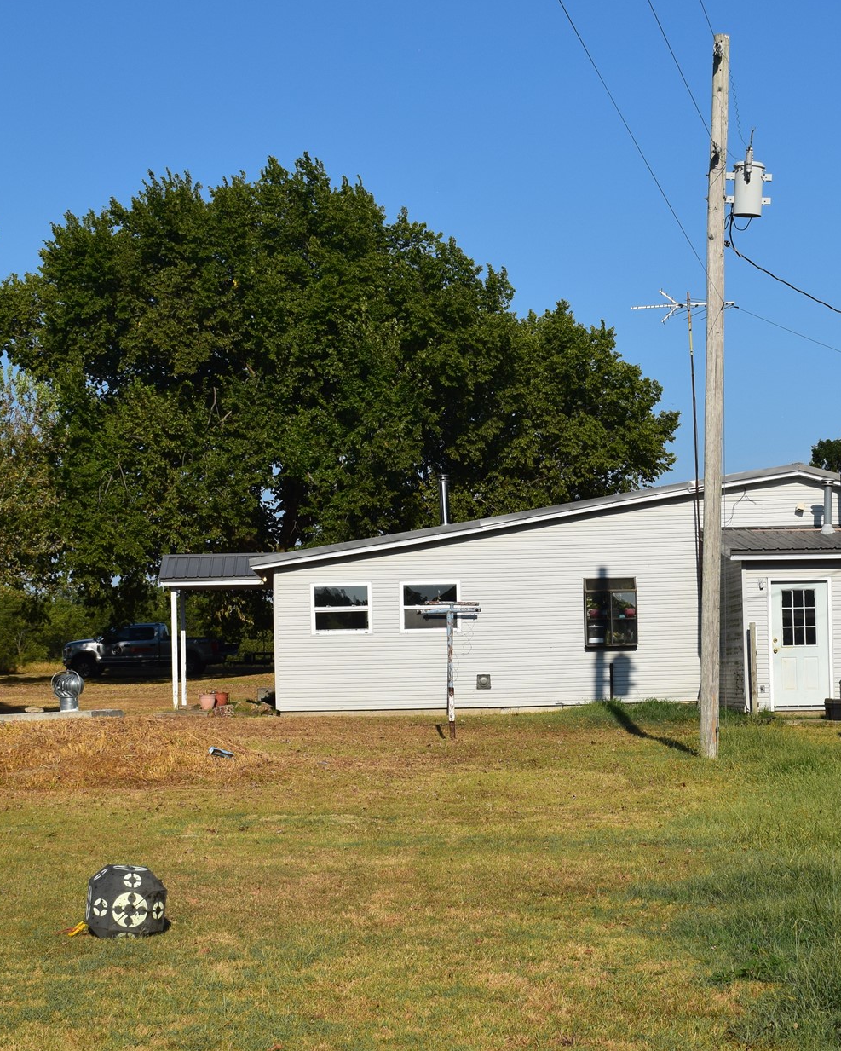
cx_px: 544
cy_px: 560
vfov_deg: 24.1
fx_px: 2457
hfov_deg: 19.4
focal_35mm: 79
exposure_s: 1/500
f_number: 11
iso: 220
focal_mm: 34
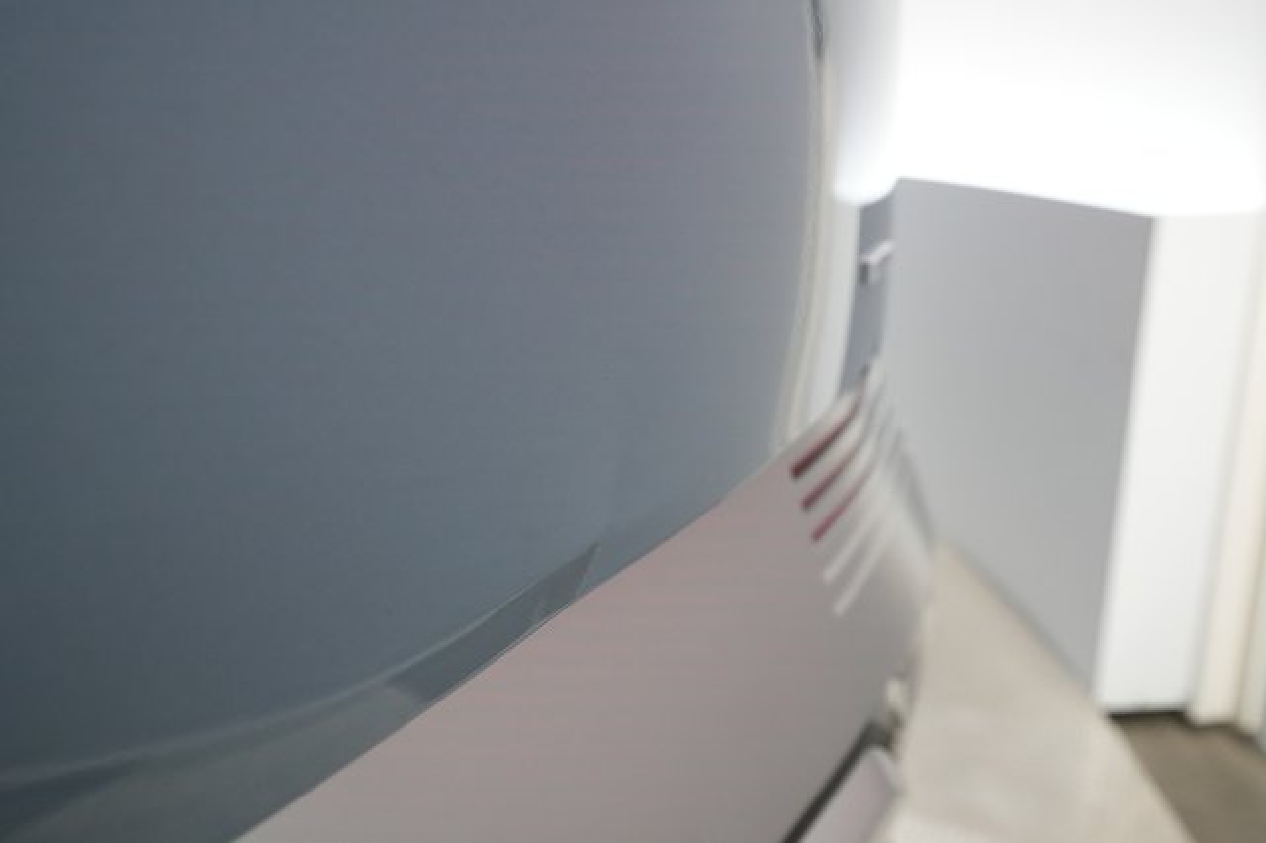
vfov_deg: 46.4
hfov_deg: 65.5
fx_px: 984
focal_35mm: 28
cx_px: 633
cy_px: 422
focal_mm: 28
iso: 5000
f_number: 5
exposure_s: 1/200
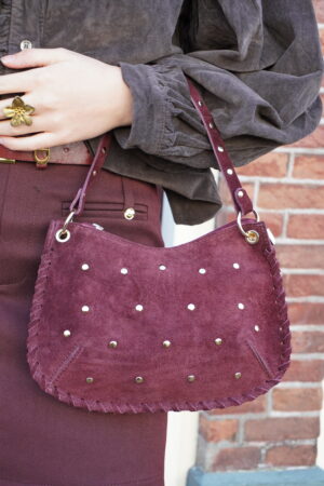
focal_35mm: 75
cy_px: 243
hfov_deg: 18.2
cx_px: 162
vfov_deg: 27.0
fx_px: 1012
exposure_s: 1/160
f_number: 5.6
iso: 640
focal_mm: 50
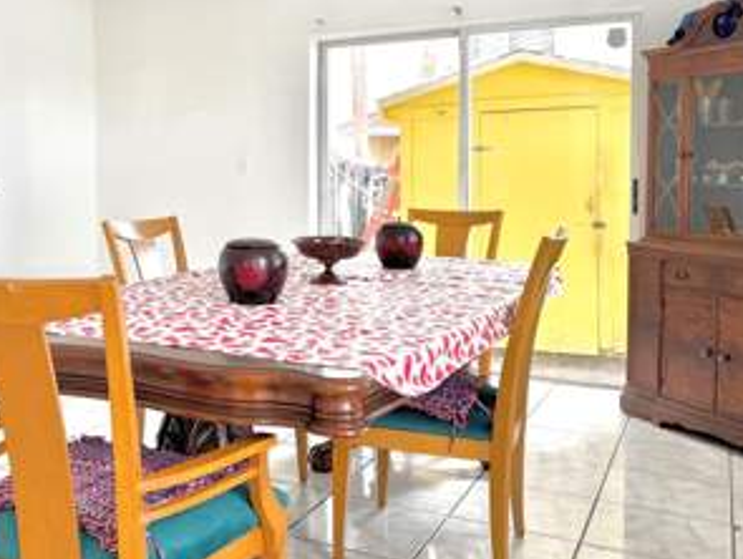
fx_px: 838
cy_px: 186
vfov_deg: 36.5
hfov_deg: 46.8
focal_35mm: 39
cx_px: 227
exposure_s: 1/210
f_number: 1.78
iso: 80
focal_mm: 6.76
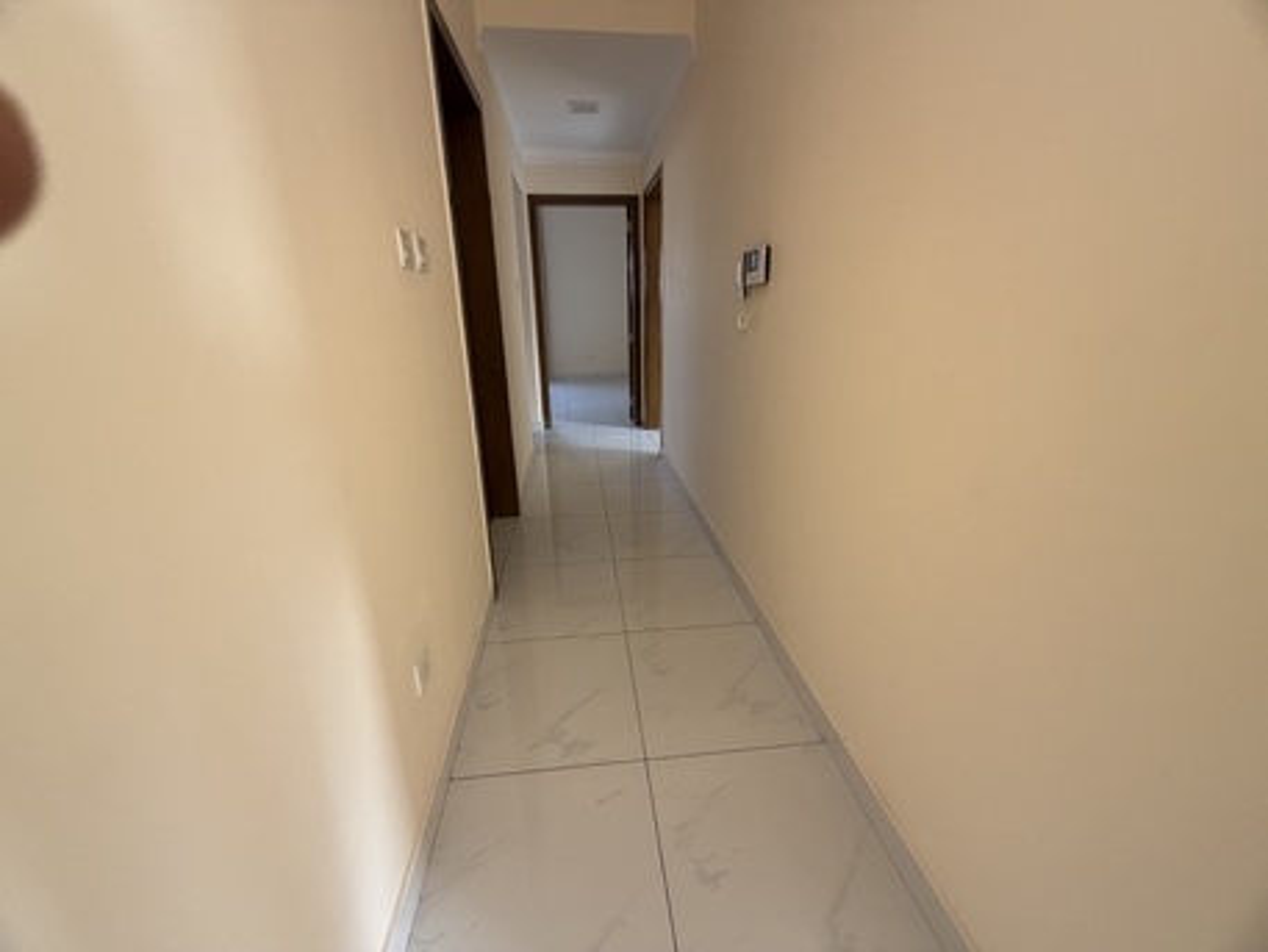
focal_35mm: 14
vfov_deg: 85.7
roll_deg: +1.7
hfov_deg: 102.0
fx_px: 513
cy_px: 476
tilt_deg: -17.9
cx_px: 634
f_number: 2.2
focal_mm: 2.22
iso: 250
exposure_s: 1/121
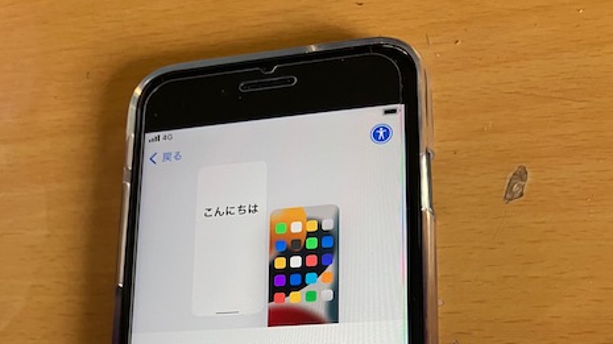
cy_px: 394
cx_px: 311
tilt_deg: -73.0
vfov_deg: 25.8
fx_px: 682
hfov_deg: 48.4
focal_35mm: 42
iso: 125
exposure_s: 1/60
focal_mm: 3.99
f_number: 1.8
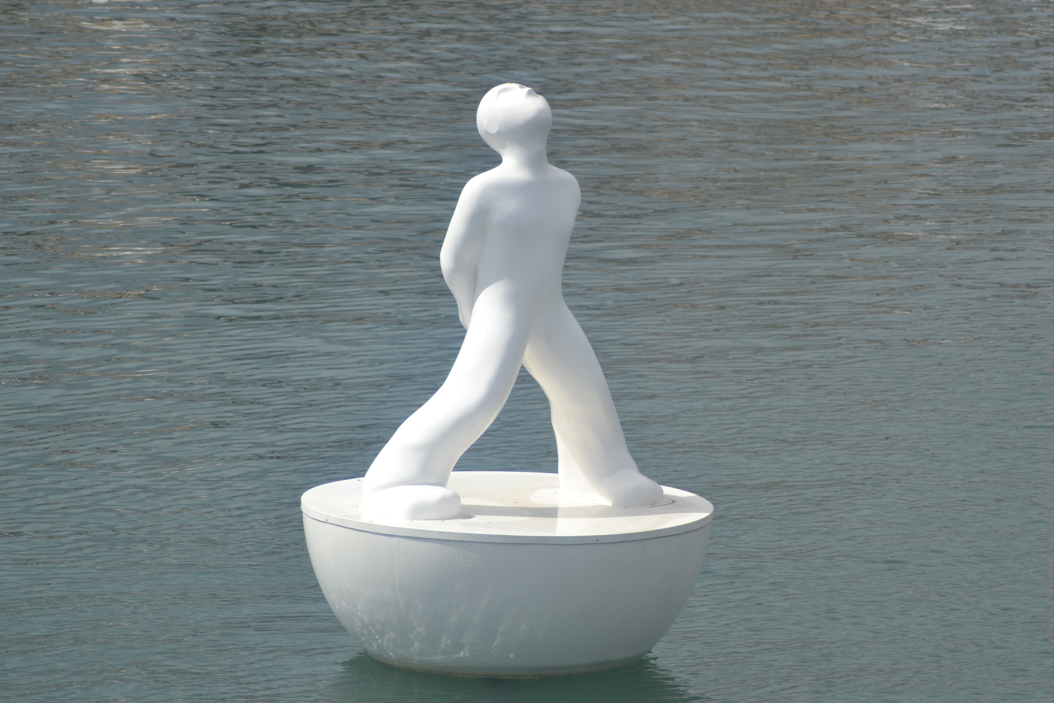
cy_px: 352
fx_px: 6807
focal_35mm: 232
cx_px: 527
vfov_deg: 5.9
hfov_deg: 8.9
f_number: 5.6
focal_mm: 155
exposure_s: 1/2000
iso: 200
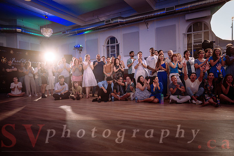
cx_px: 117
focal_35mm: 24
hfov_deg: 73.7
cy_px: 78
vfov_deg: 53.2
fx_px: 156
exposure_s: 1/250
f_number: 2.8
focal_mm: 24
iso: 1600
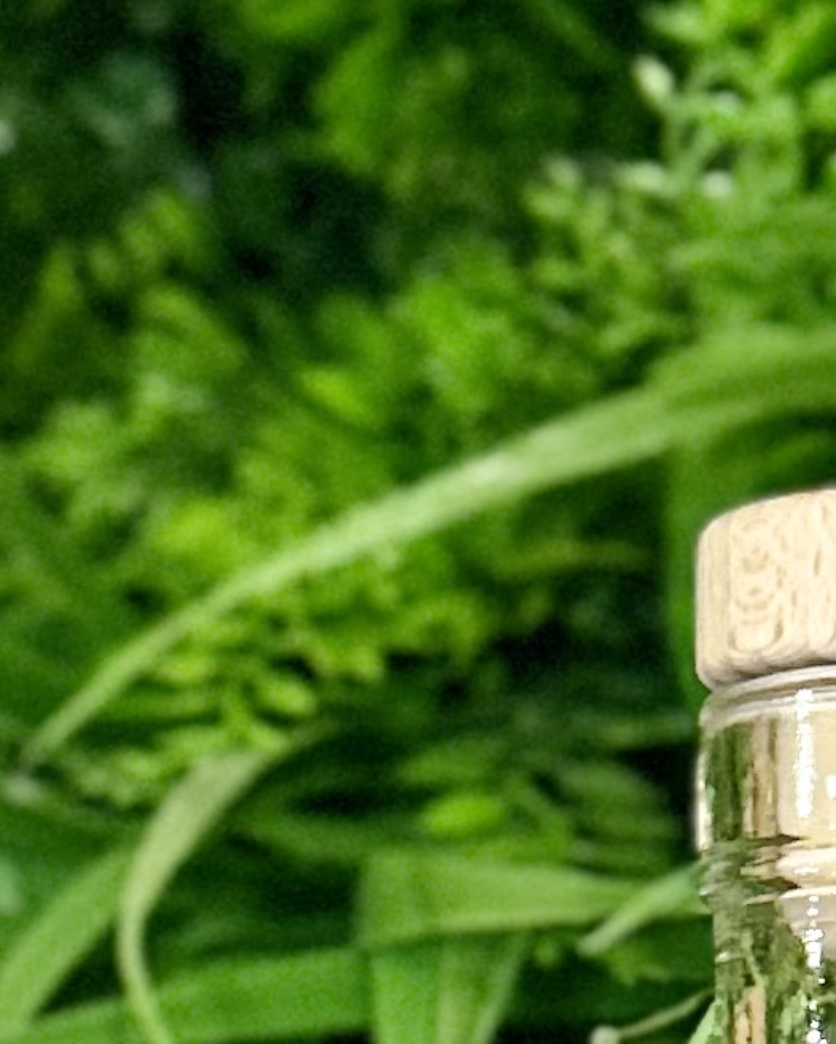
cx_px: 371
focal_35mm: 156
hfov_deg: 9.9
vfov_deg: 12.2
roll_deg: -0.5
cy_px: 993
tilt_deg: +4.3
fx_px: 4824
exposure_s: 1/25
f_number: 1.5
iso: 500
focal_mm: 5.7
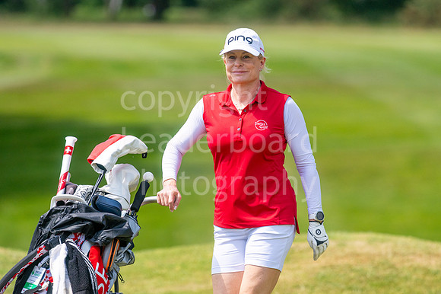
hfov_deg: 4.6
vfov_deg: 3.1
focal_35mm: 450
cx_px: 220
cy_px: 147
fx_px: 5509
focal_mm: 300
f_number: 5
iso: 320
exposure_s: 1/2000
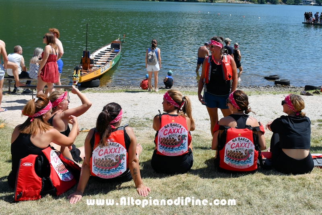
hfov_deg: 67.4
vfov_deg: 47.9
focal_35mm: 27
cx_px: 161
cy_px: 108
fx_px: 241
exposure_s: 1/320
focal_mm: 18
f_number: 9
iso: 100
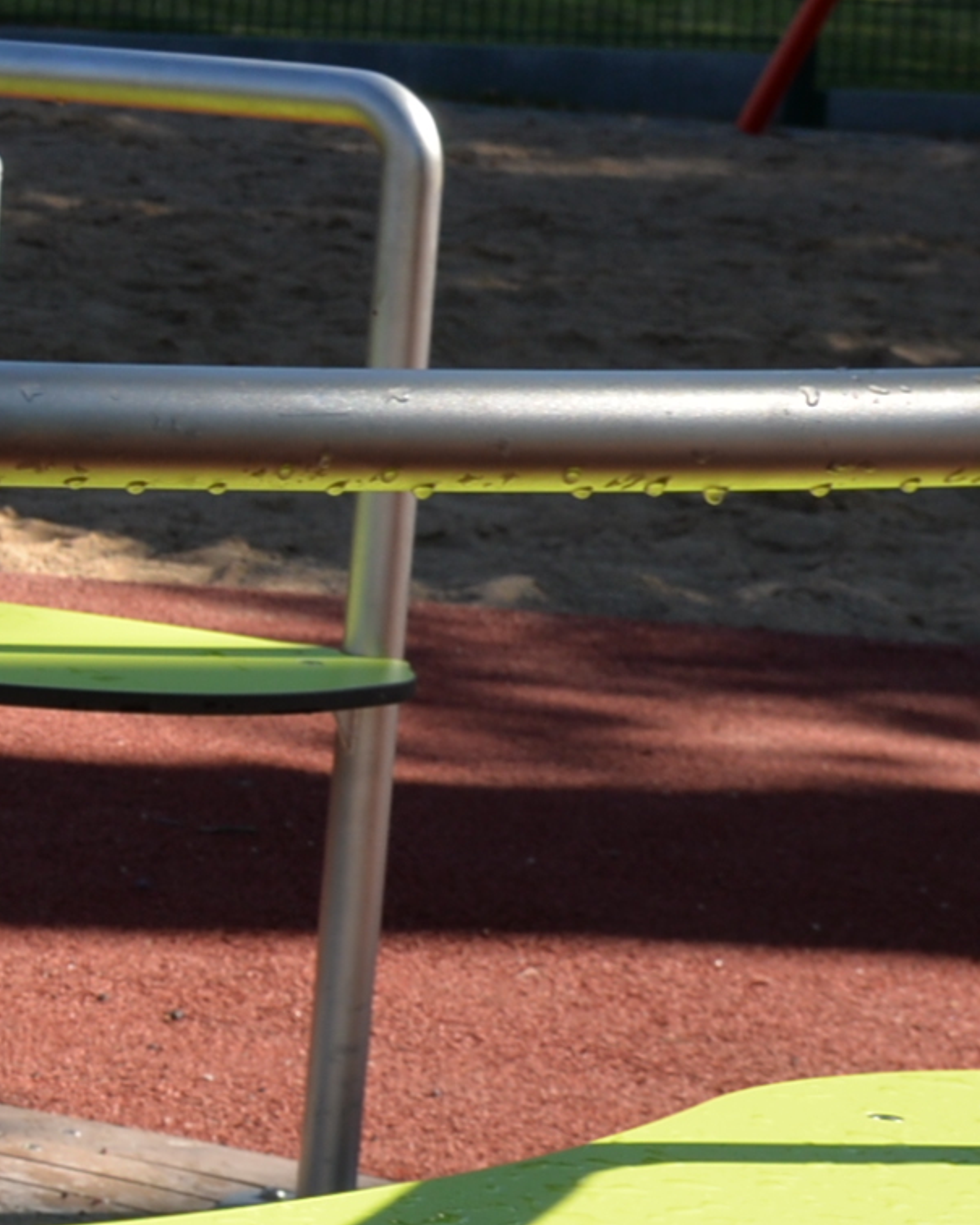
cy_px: 232
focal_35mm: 168
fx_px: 6090
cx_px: -1787
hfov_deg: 8.1
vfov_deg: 11.4
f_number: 7.1
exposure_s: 1/200
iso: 200
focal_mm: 30
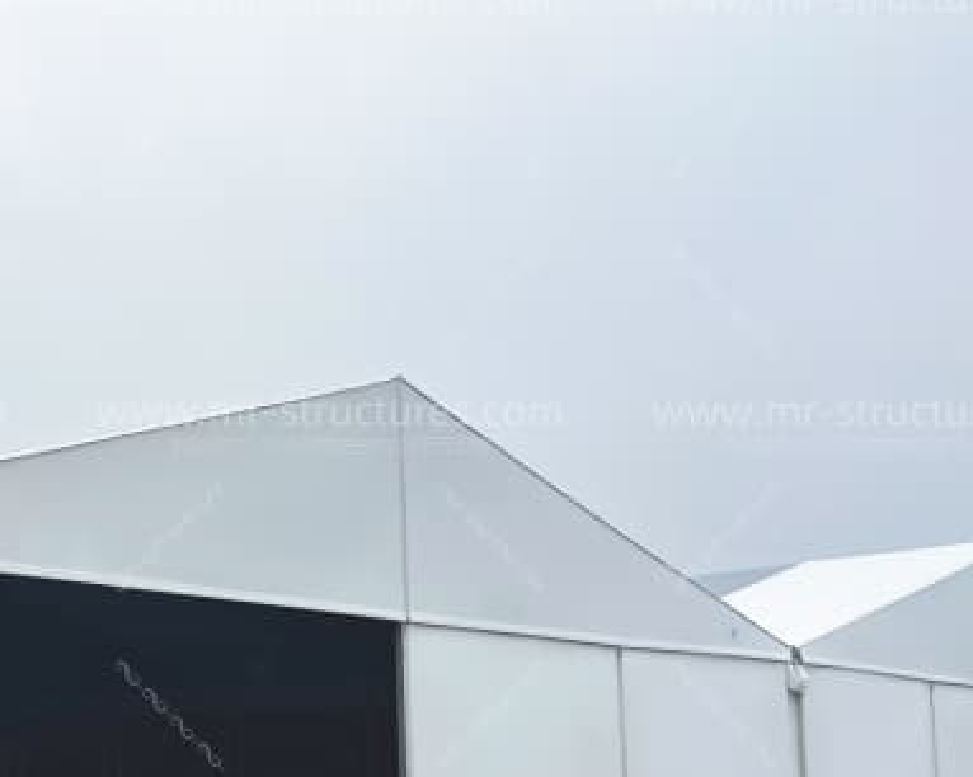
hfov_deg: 32.5
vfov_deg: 28.1
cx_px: 0
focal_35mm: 53
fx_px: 1525
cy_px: 594
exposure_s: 1/631
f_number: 1.6
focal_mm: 5.1
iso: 50
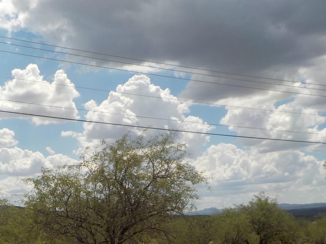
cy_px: 216
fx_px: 527
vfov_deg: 25.4
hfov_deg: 33.3
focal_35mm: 56
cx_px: 64
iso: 125
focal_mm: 4.1
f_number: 6.6
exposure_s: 1/640
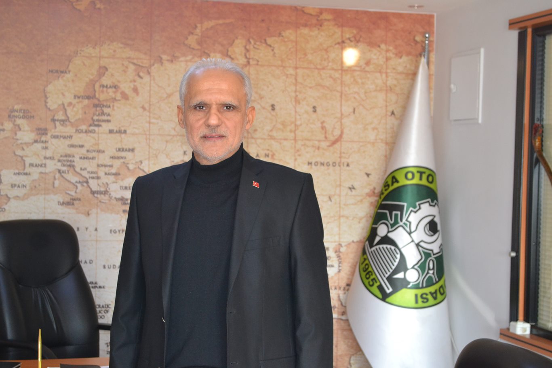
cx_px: 276
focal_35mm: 66
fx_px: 1012
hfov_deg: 30.5
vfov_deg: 20.6
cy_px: 184
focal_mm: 44
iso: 1600
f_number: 5.3
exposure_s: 1/60
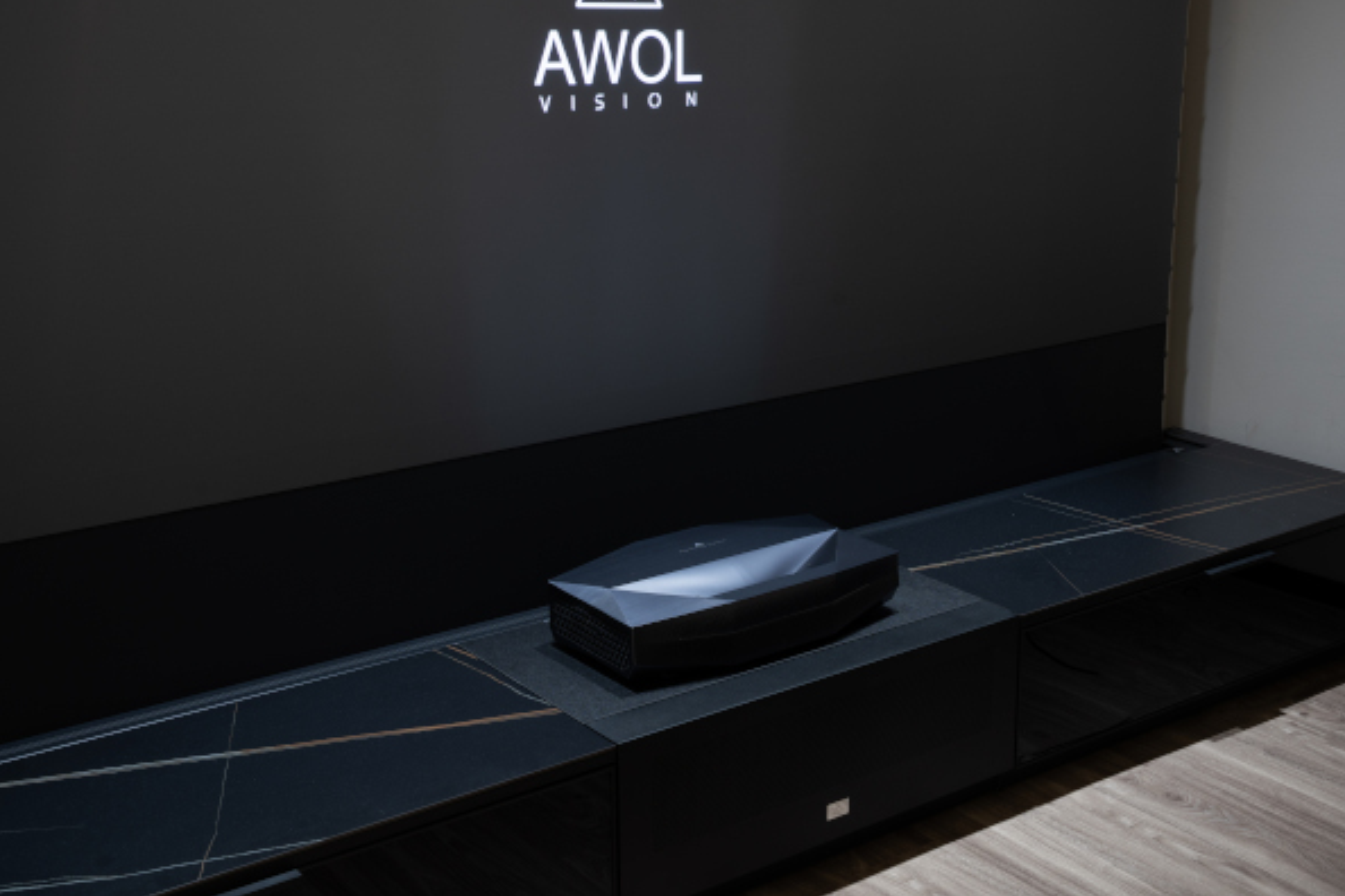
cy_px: 394
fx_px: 1793
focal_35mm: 48
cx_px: 770
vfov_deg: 28.1
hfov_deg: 41.0
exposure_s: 1/1.67
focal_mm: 38
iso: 100
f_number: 10
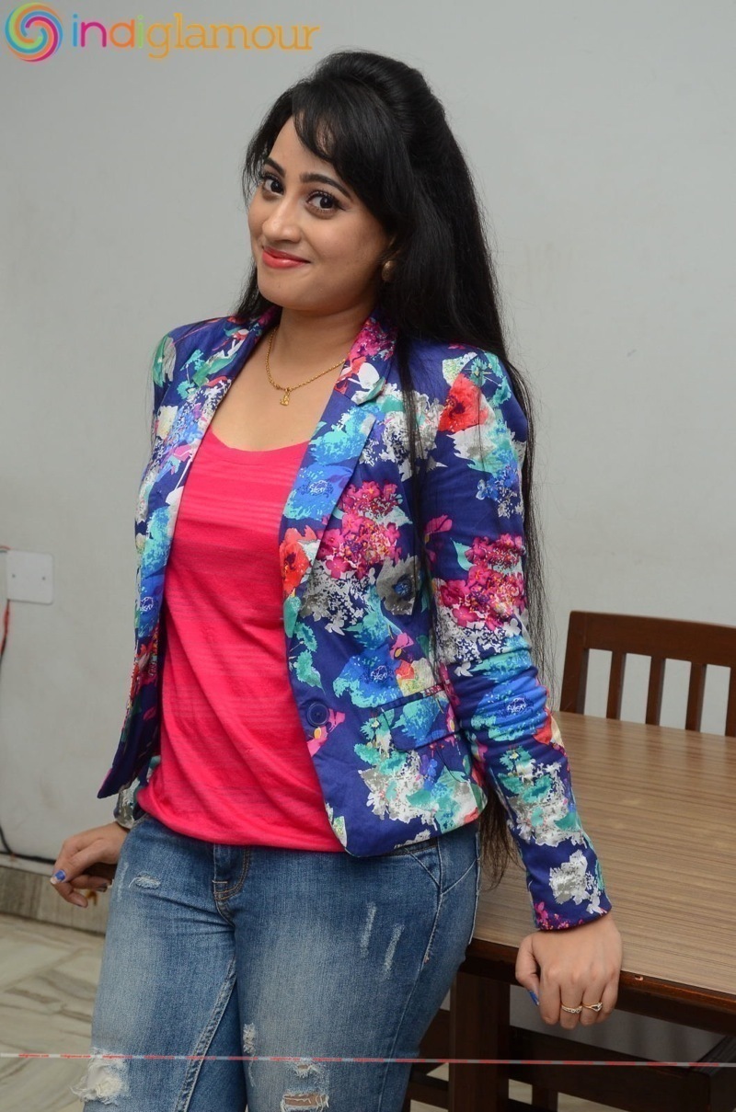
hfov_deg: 20.1
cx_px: 368
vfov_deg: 29.9
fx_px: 2081
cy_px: 556
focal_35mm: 68
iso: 1000
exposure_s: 1/125
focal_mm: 45
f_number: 8
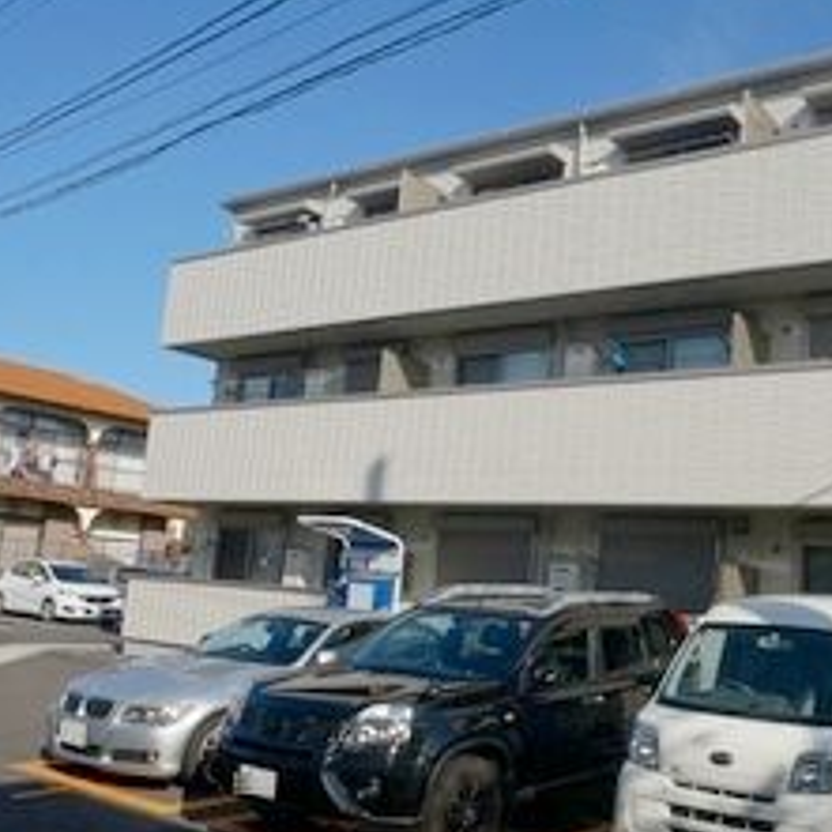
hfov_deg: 36.1
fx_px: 1251
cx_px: 606
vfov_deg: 36.8
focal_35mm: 46
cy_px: 452
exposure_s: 1/640
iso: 200
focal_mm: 16
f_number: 11
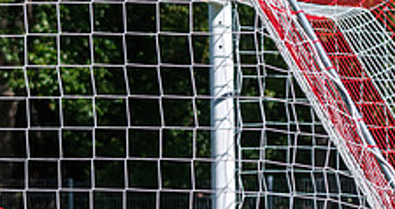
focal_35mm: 516
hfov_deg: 4.2
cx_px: 153
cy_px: 336
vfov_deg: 2.2
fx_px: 5329
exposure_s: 1/2000
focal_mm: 70
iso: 140
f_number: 3.5
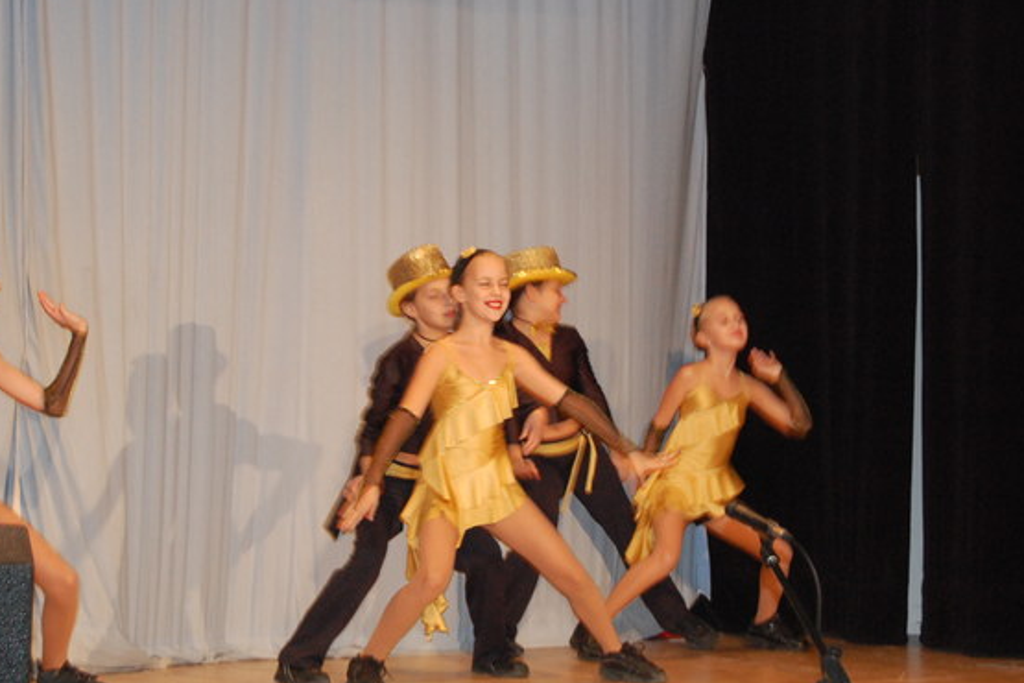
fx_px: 3072
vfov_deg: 12.7
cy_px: 247
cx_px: 445
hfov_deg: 18.9
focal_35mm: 108
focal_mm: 50
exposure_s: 1/60
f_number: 5.6
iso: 1000
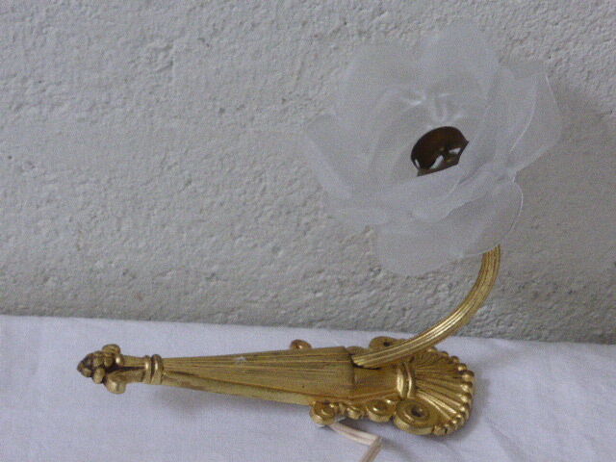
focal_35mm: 104
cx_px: 308
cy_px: 231
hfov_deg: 18.9
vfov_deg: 14.2
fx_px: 1851
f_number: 5.3
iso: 800
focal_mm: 17.1
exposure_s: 1/25
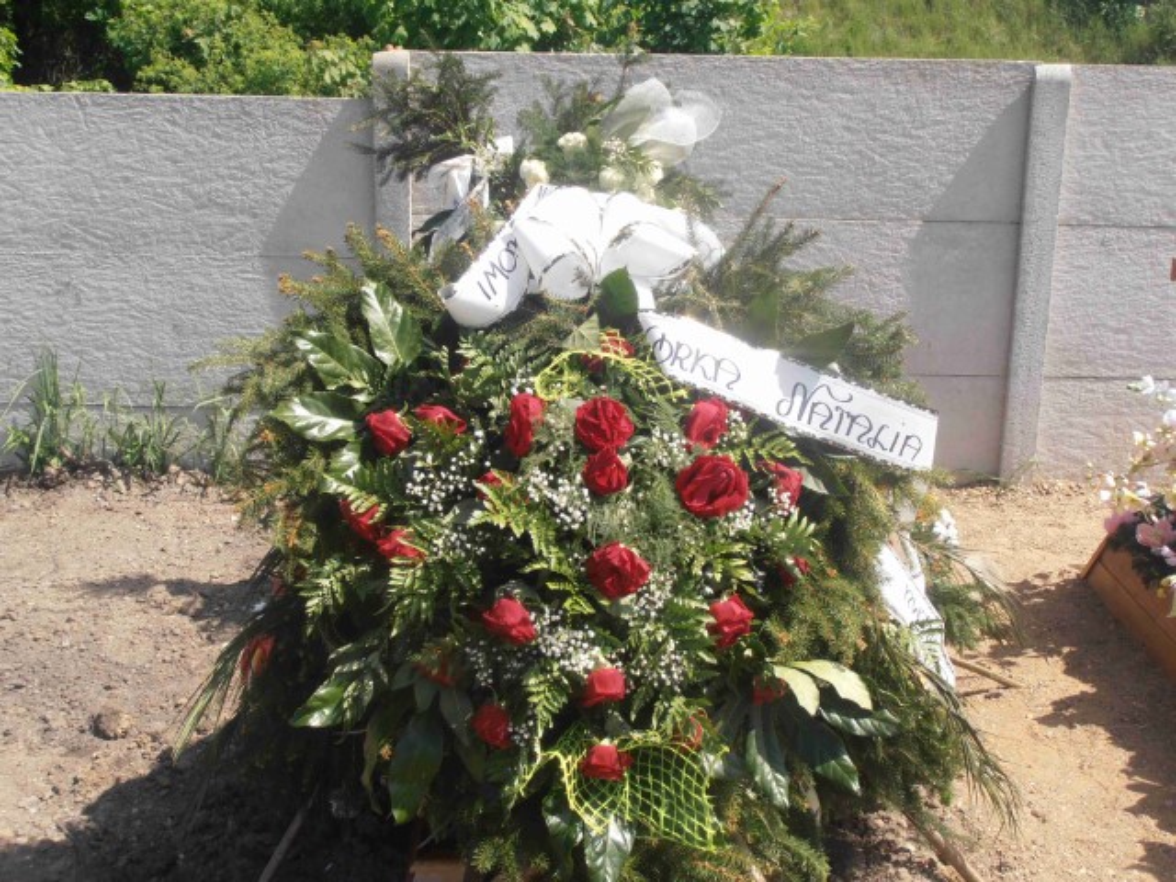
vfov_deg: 32.9
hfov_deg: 42.9
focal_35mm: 44
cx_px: 588
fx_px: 1495
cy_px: 441
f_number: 4.2
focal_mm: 7.87
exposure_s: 1/500
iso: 80
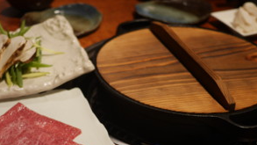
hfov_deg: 31.3
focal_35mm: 67
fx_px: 457
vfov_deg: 17.6
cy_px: 141
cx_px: 97
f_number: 1.7
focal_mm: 20
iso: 320
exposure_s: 1/60
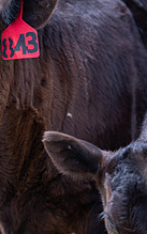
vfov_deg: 3.9
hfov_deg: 2.4
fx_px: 3466
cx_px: 32
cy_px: 41
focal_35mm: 541
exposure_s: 1/1000
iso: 125
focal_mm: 200
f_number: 2.8
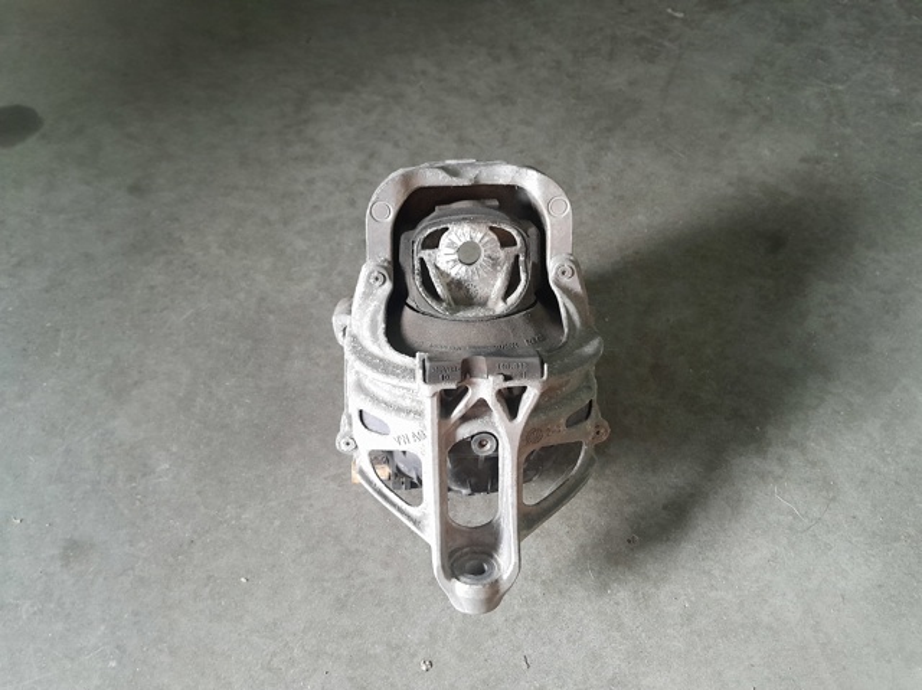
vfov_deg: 53.0
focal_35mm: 26
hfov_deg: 67.3
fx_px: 692
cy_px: 345
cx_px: 461
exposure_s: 1/33
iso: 500
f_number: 1.8
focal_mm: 3.98
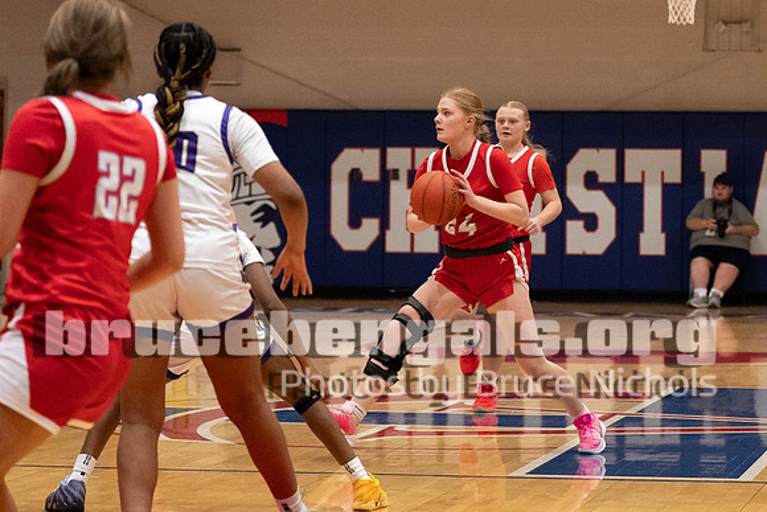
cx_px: 528
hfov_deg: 14.3
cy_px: 122
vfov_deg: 9.5
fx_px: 3059
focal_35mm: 144
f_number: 2.8
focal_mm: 70
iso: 8000
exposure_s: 1/1000
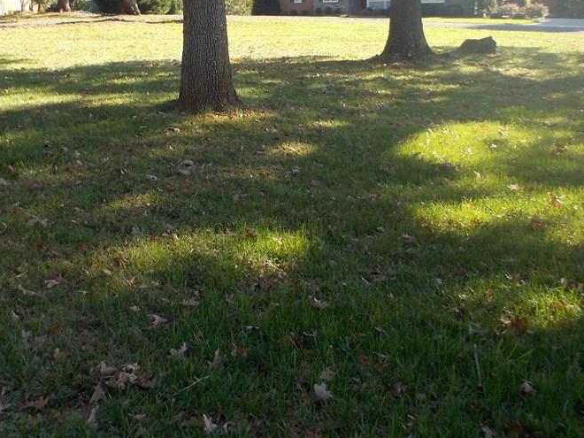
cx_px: 242
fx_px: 759
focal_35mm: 45
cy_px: 109
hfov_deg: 41.9
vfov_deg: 31.6
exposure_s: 1/125
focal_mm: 4.1
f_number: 3.3
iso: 80
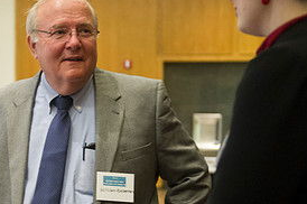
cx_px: 66
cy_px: 126
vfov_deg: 15.3
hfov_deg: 22.6
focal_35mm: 89
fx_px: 758
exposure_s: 1/80
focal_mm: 42
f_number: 2.8
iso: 2500
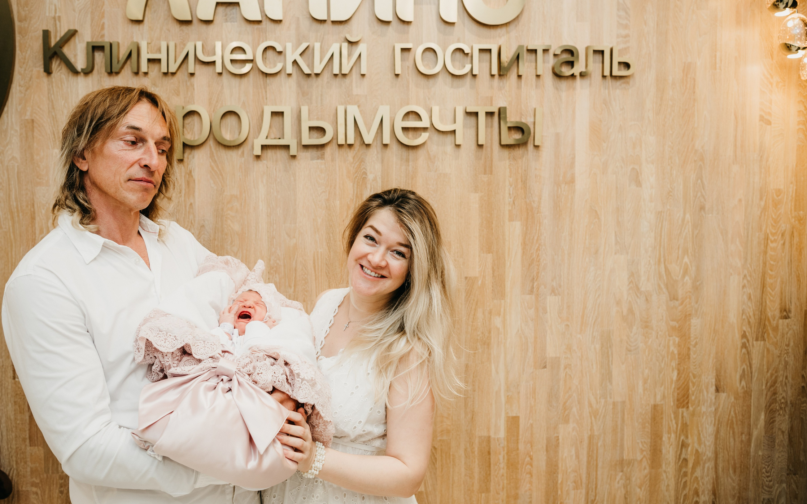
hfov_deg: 55.2
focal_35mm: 35
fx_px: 770
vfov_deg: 36.3
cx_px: 367
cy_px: 235
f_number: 3.2
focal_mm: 30
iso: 160
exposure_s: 1/160
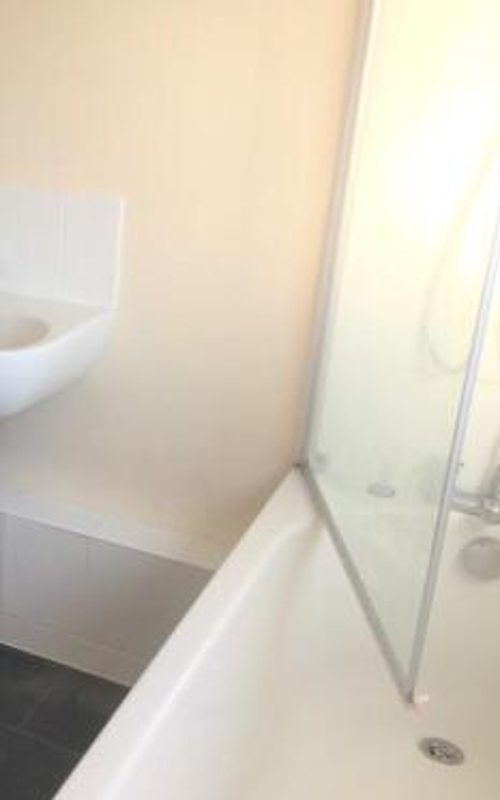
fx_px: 1047
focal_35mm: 48
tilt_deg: -20.6
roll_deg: +0.0
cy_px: 383
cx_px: -61
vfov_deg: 41.8
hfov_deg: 24.8
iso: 32
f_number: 2.2
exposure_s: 1/50
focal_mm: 4.15
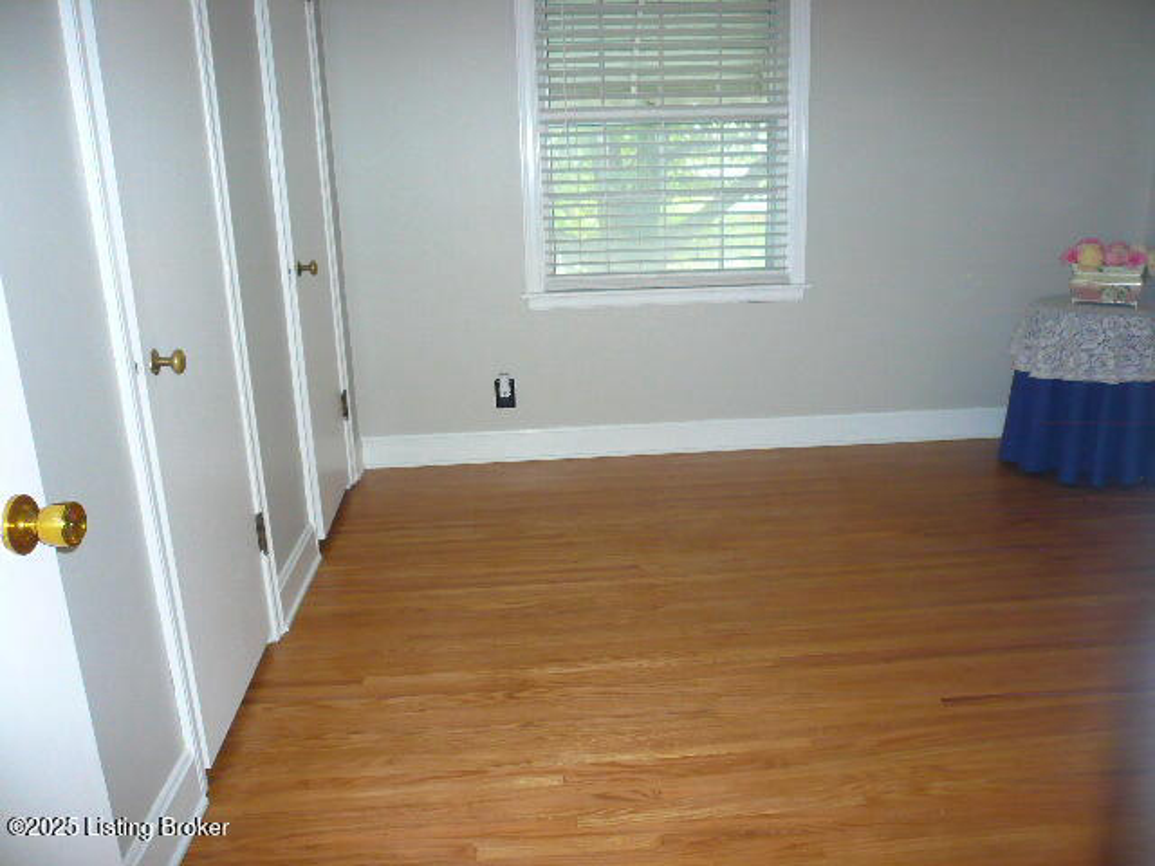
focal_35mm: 28
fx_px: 934
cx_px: 578
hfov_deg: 63.4
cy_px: 433
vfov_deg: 49.7
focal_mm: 4.6
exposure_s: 1/30
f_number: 2.8
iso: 200
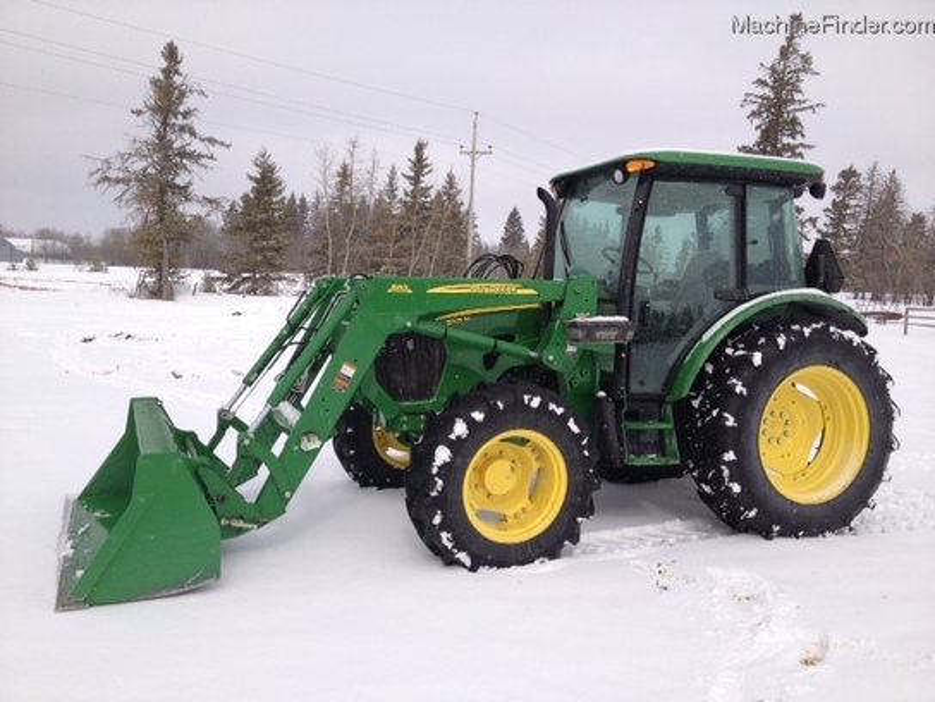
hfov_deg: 52.6
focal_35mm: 35
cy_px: 351
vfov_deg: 40.7
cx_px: 468
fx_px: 945
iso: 50
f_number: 2.4
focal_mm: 4.28
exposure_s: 1/3690
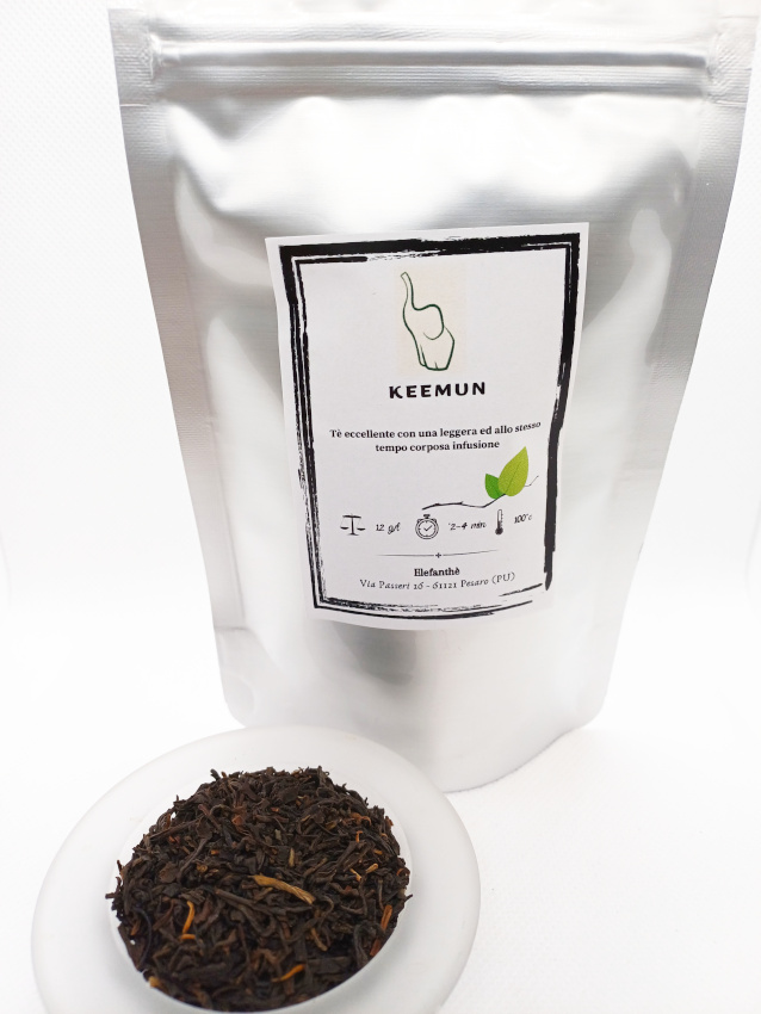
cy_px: 507
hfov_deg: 54.9
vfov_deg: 69.4
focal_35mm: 25
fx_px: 732
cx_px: 380
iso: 50
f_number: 1.8
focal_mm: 4.65
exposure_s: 1/126
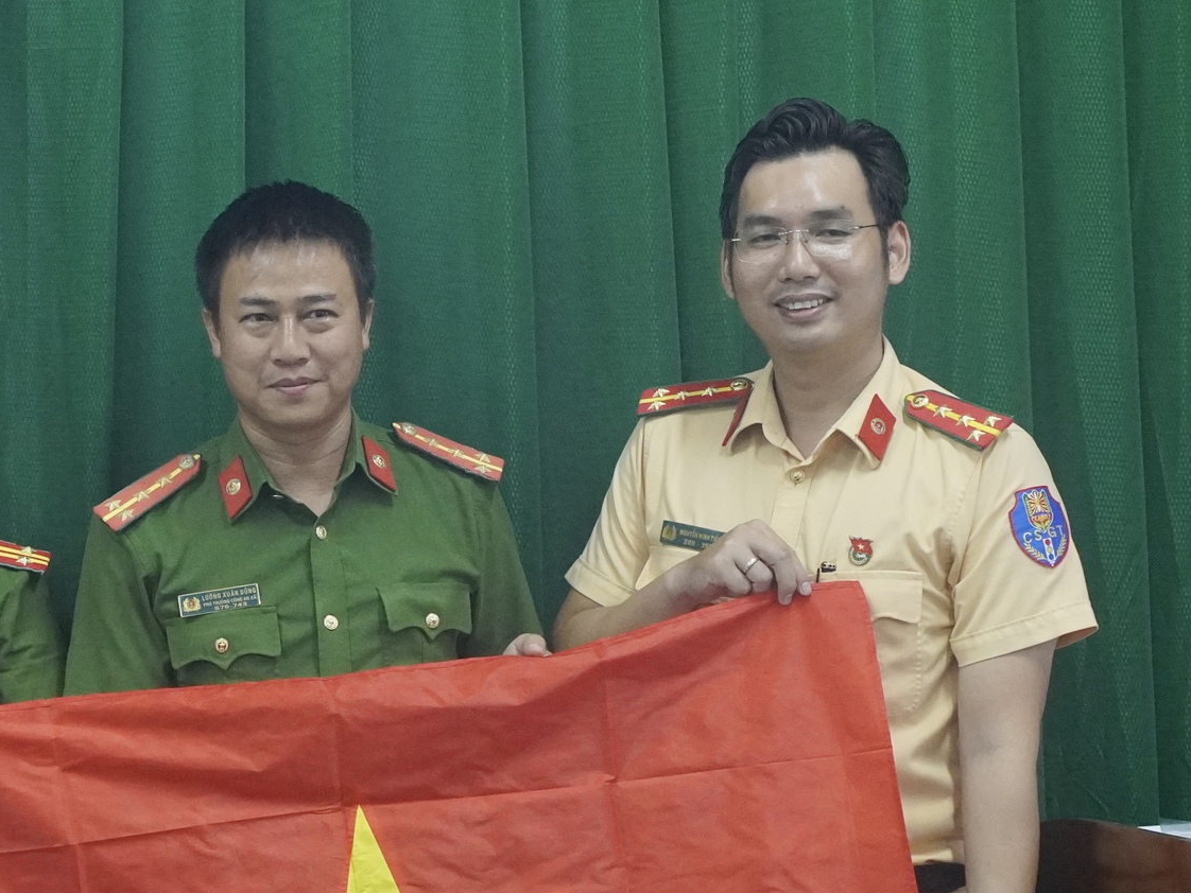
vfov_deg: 11.9
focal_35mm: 125
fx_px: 4302
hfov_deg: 15.3
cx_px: -139
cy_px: 498
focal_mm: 38
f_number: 4
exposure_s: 1/160
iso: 3200
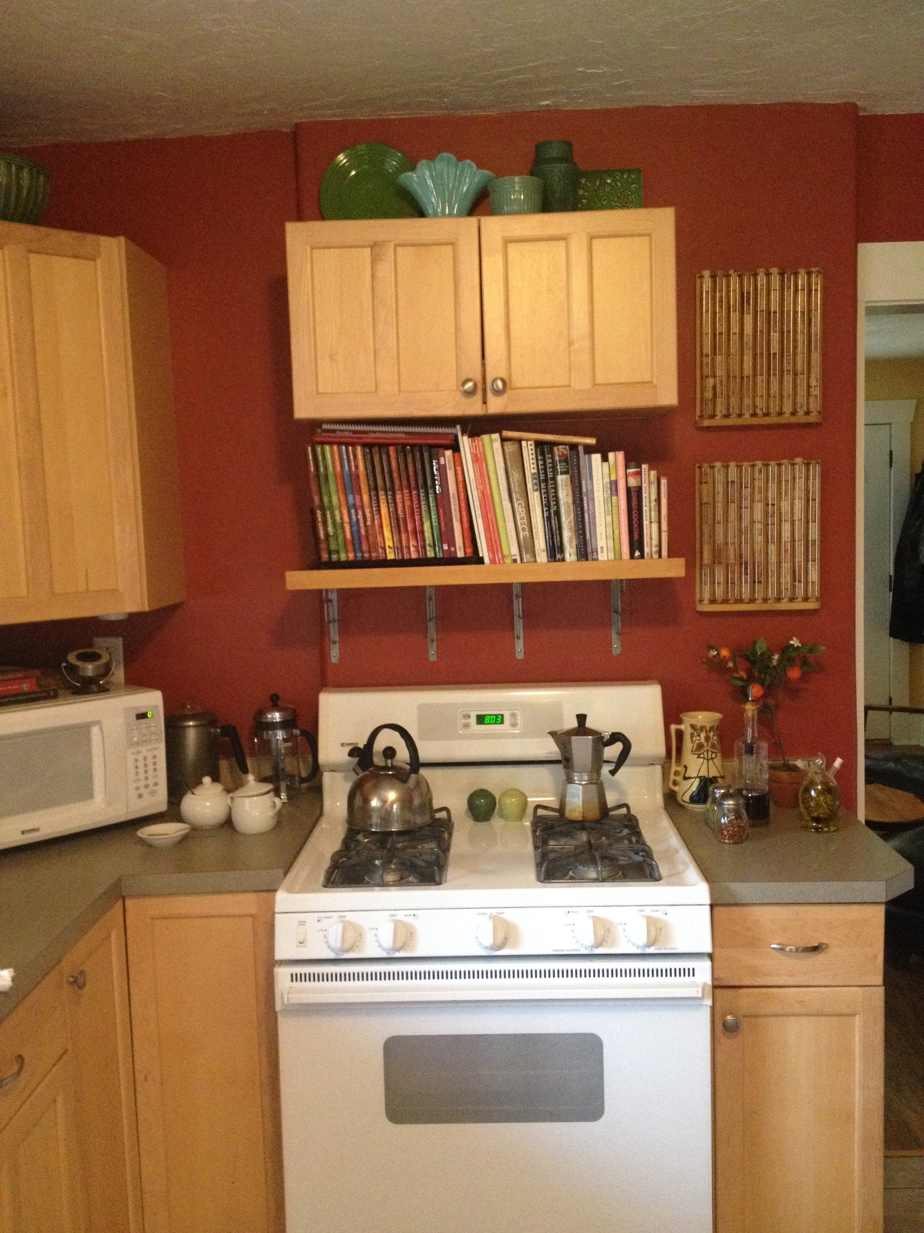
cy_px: 616
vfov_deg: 52.6
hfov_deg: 40.7
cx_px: 462
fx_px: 1246
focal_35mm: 35
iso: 400
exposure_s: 1/15
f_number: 2.4
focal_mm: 4.28
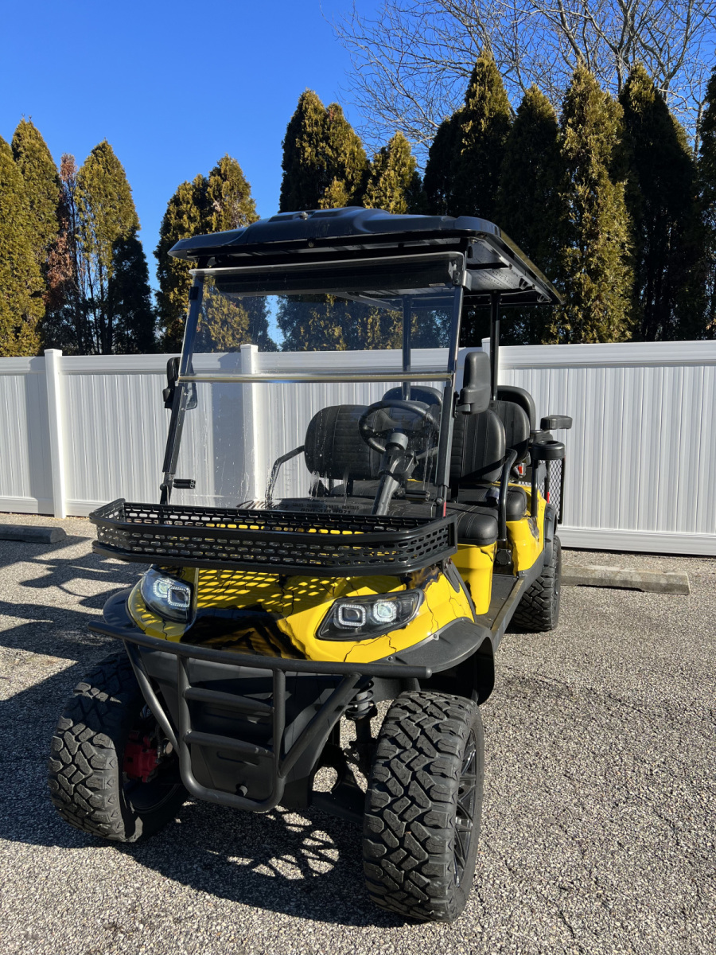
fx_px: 717
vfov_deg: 67.3
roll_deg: +0.3
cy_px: 478
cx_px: 358
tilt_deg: -6.1
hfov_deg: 53.1
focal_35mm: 26
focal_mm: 5.7
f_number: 1.5
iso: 50
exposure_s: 1/1779
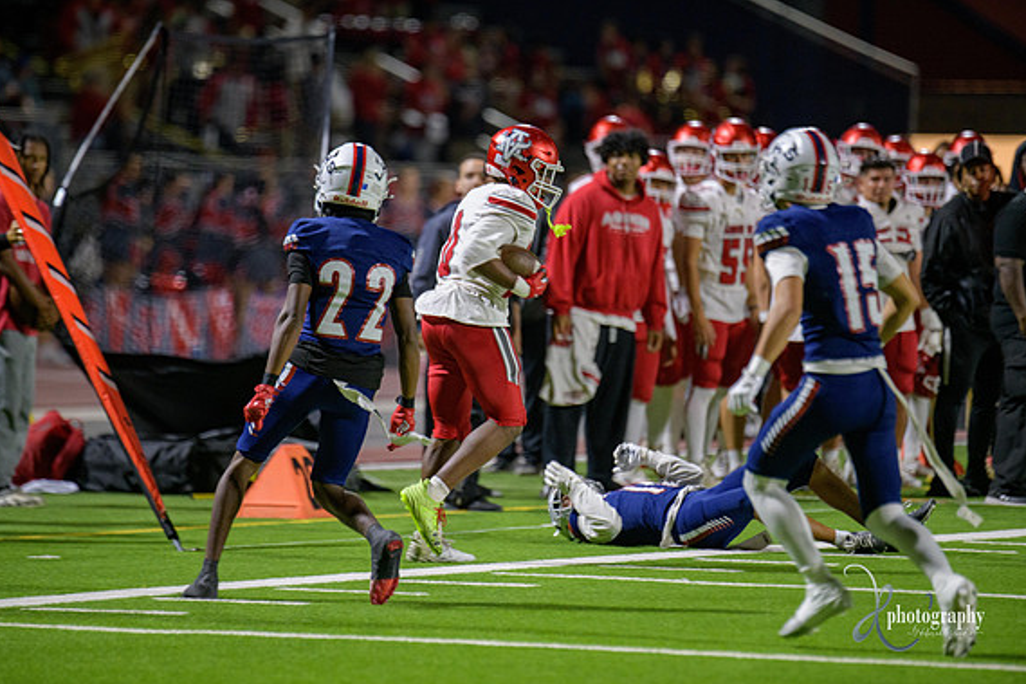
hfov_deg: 6.7
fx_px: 8718
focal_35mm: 306
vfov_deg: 4.5
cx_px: 514
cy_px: 347
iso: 2000
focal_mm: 300
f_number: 2.8
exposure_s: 1/250
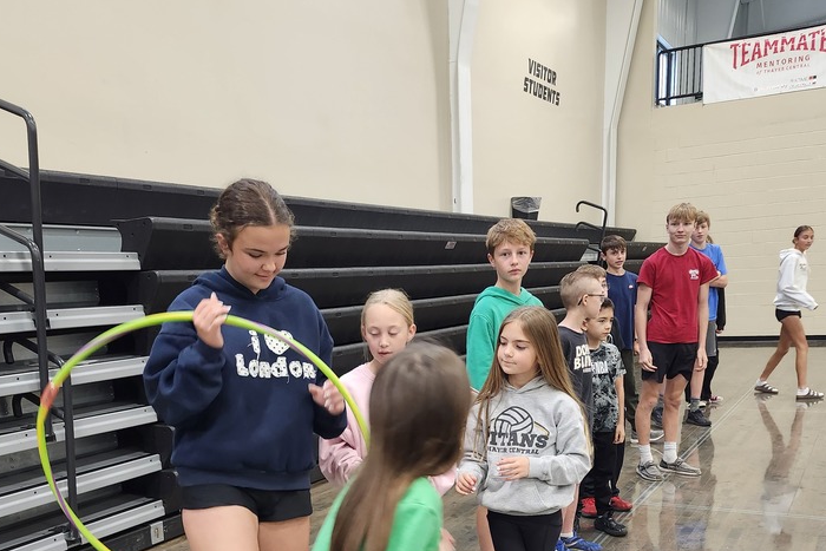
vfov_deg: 35.8
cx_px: 379
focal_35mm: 35
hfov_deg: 54.4
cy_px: 487
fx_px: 803
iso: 320
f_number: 1.8
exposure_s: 1/120
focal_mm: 5.54
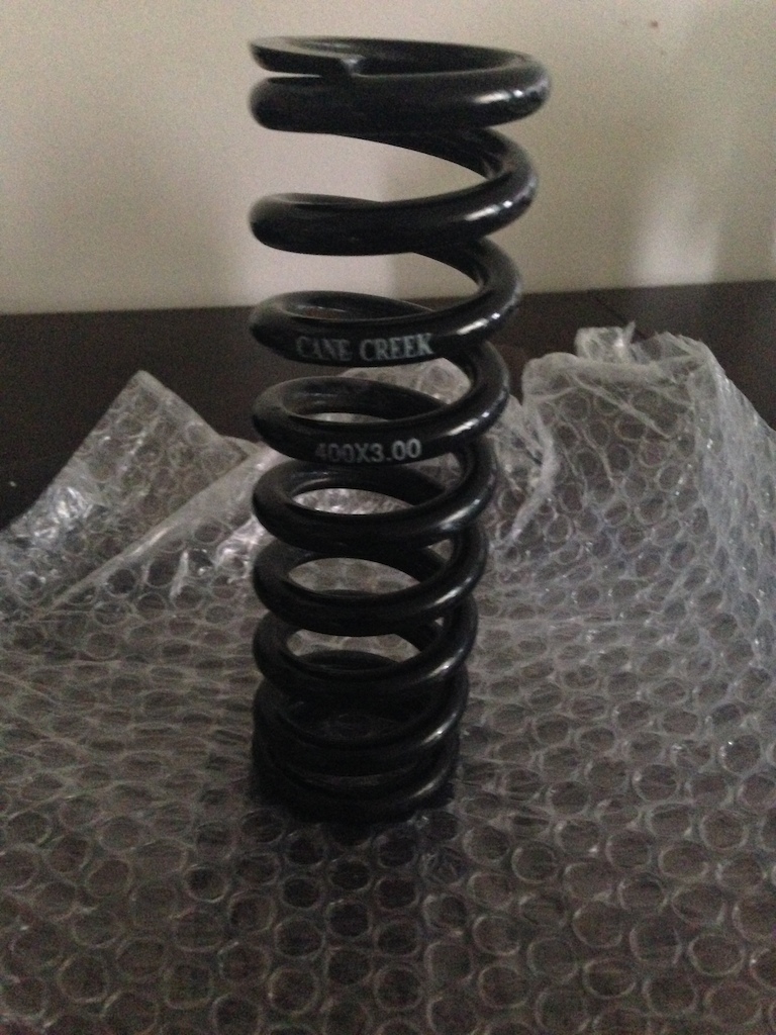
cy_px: 518
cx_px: 388
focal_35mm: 33
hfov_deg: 42.9
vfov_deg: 55.4
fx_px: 986
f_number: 2.4
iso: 800
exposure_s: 1/15
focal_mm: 4.12
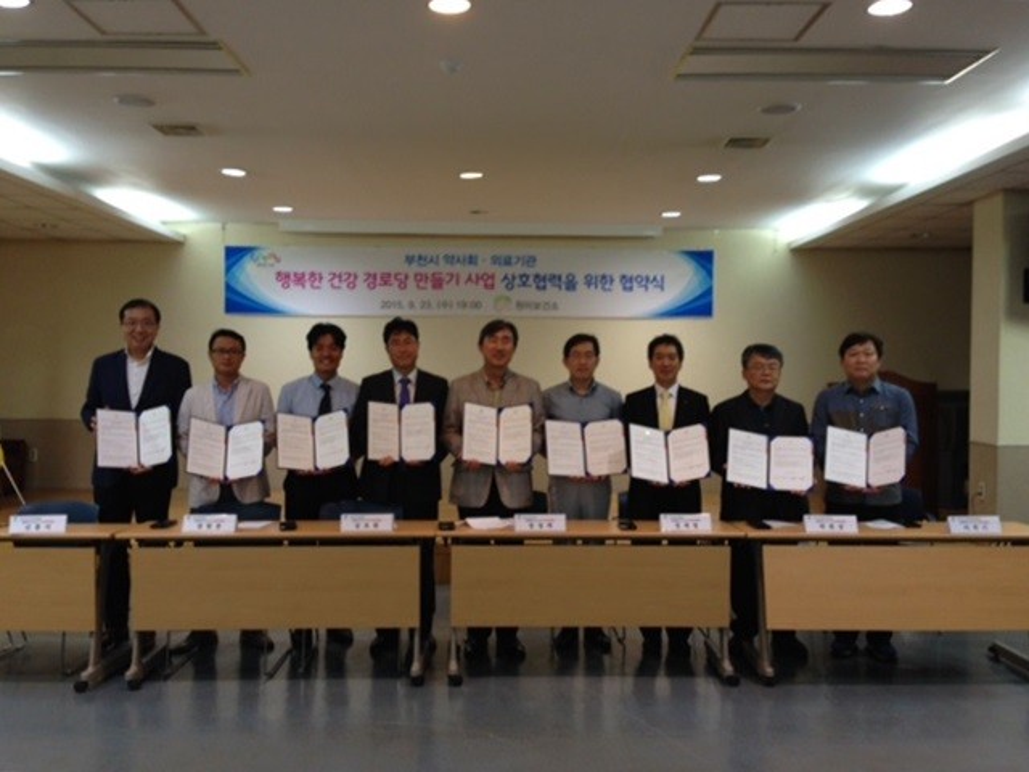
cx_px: 514
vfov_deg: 42.9
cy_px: 386
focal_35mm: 33
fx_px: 981
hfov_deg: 55.4
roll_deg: +1.6
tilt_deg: -0.7
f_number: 2.4
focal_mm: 4.12
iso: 80
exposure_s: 1/20
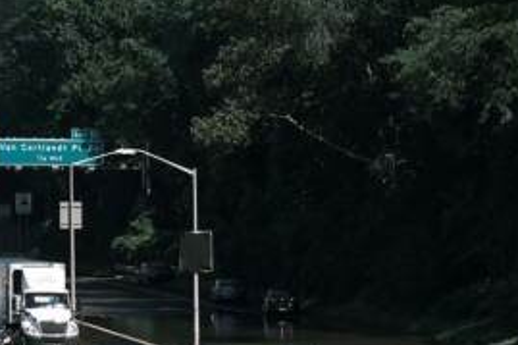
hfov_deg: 6.5
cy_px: 584
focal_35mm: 316
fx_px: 4544
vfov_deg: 4.3
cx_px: 324
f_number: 6.4
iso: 160
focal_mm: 55
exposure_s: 1/640
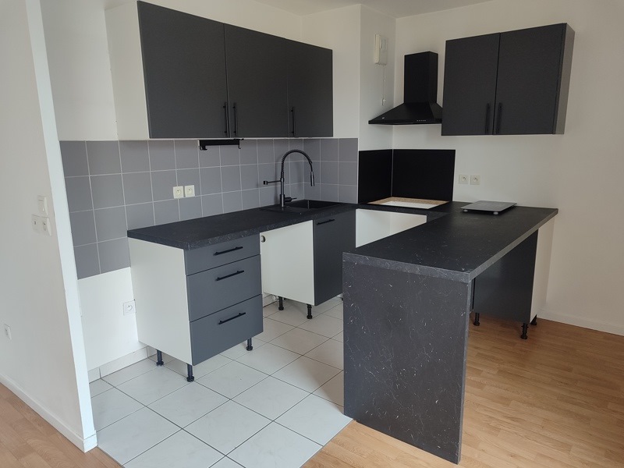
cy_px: 234
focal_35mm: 25
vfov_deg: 54.9
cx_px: 312
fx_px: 451
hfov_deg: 69.4
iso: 300
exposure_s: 1/25
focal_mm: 5.95
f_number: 1.89
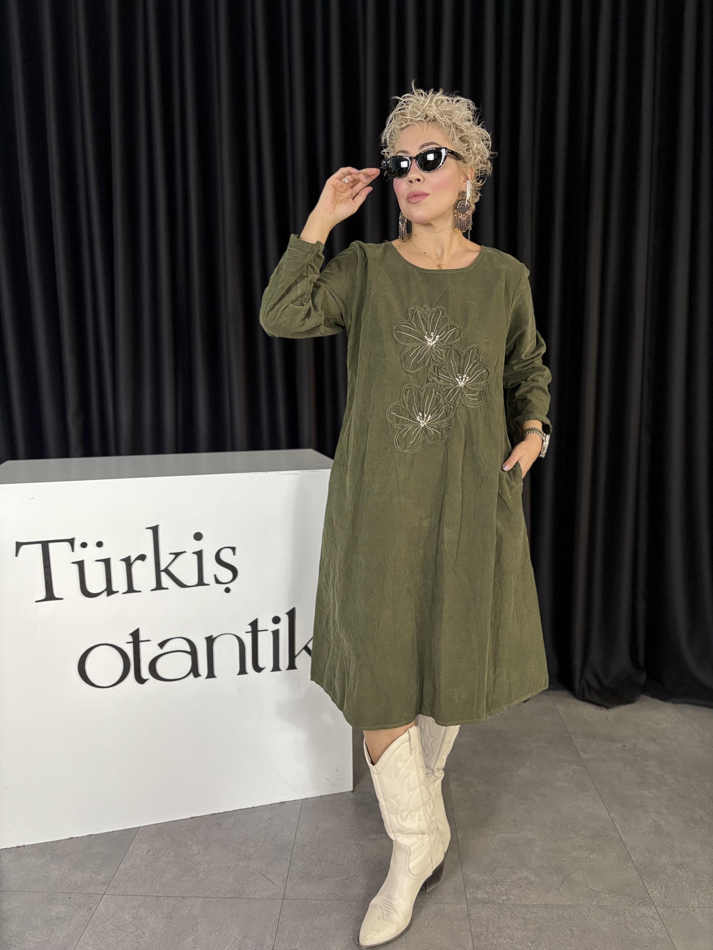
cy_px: 475
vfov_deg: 67.3
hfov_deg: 53.1
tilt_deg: -8.1
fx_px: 714
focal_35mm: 26
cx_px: 356
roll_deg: +0.6
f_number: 1.6
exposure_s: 1/60
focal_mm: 5.96
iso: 200
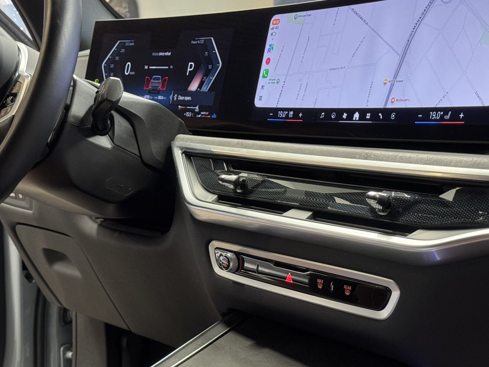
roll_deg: -0.8
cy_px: 246
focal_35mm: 68
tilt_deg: -10.4
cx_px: 180
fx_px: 961
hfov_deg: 28.4
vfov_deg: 21.5
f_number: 1.78
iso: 320
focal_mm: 6.76
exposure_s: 1/35
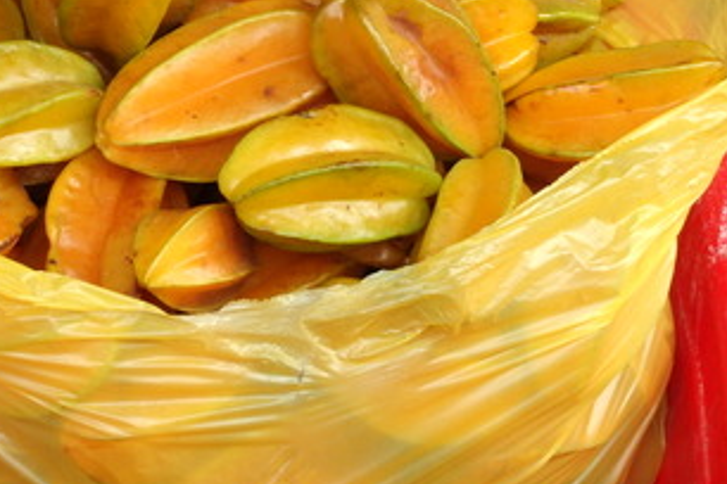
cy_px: 91
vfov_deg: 11.0
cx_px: 181
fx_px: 2504
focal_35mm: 124
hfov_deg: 16.4
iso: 125
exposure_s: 1/160
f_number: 5.7
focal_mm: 13.1
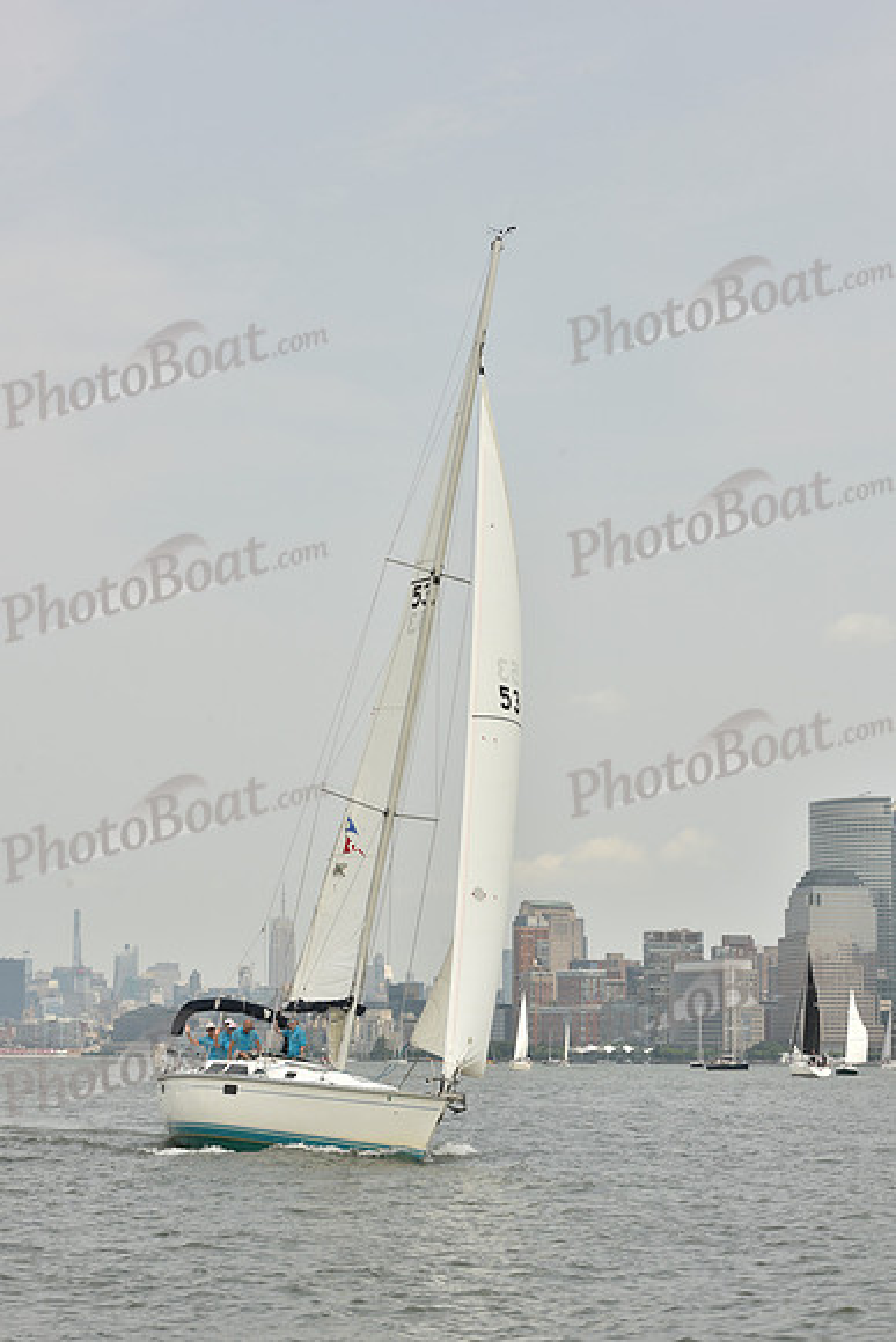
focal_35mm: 75
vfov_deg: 27.0
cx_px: 448
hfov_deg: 18.2
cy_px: 671
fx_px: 2798
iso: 250
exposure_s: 1/640
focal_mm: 75
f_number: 11
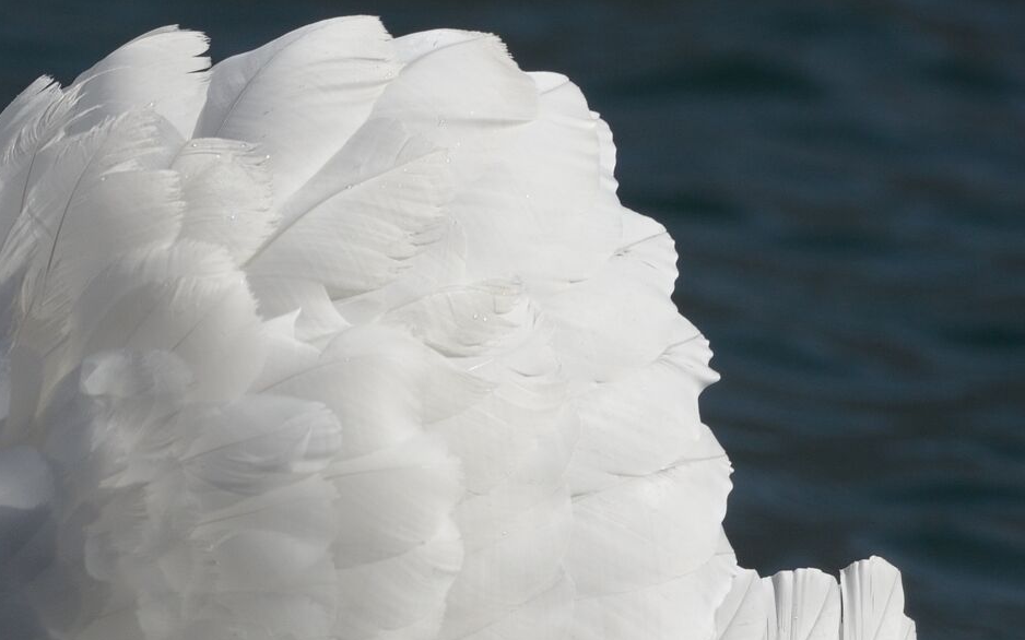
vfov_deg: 0.6
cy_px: 748
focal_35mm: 2215
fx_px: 61868
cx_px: -269
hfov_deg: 0.9
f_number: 9
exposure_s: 1/5000
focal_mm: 850
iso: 800
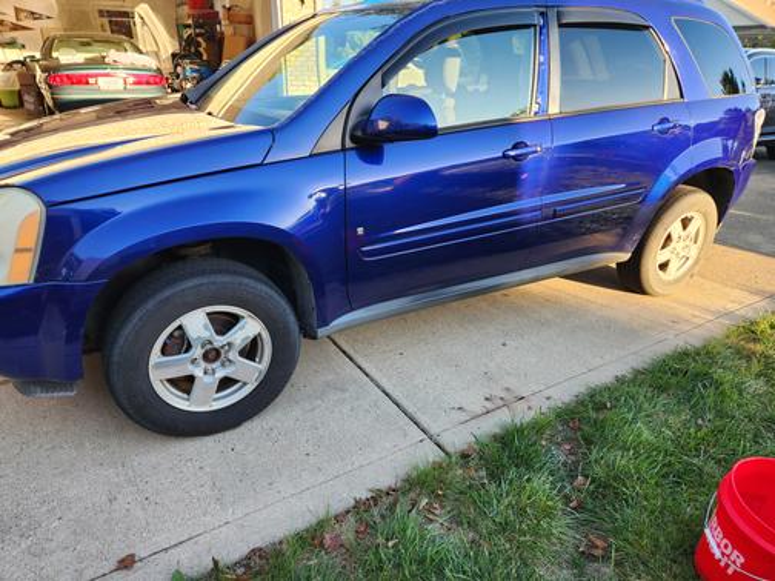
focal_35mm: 23
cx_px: 388
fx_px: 515
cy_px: 290
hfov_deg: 73.9
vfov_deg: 58.9
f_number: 1.8
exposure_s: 1/180
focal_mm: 5.4
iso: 40
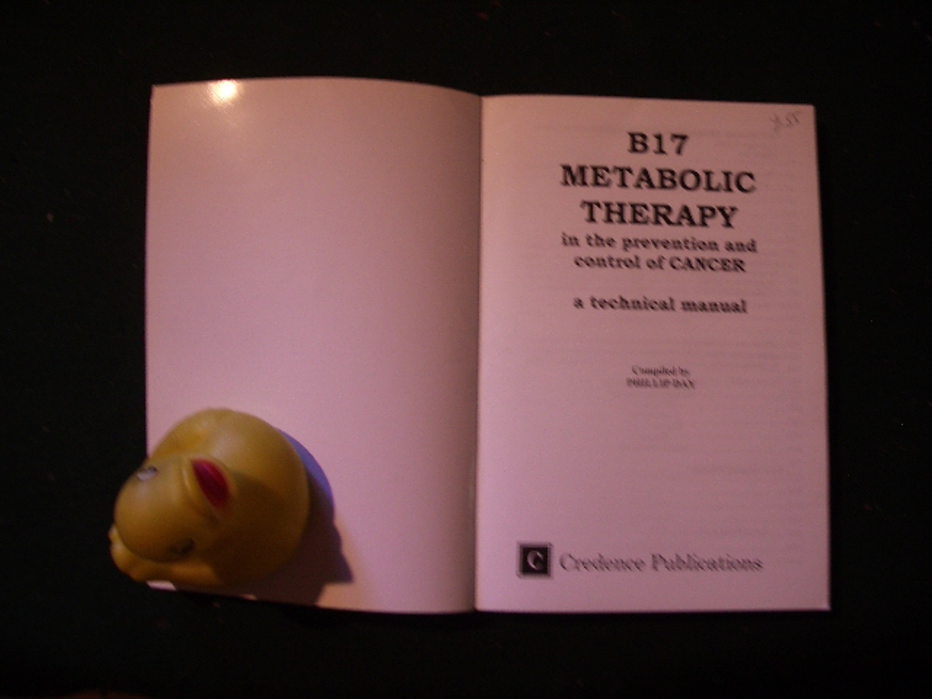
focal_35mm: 35
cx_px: 466
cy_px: 350
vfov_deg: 40.7
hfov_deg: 52.6
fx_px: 942
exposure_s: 1/13
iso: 100
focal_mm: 5.8
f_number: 2.6
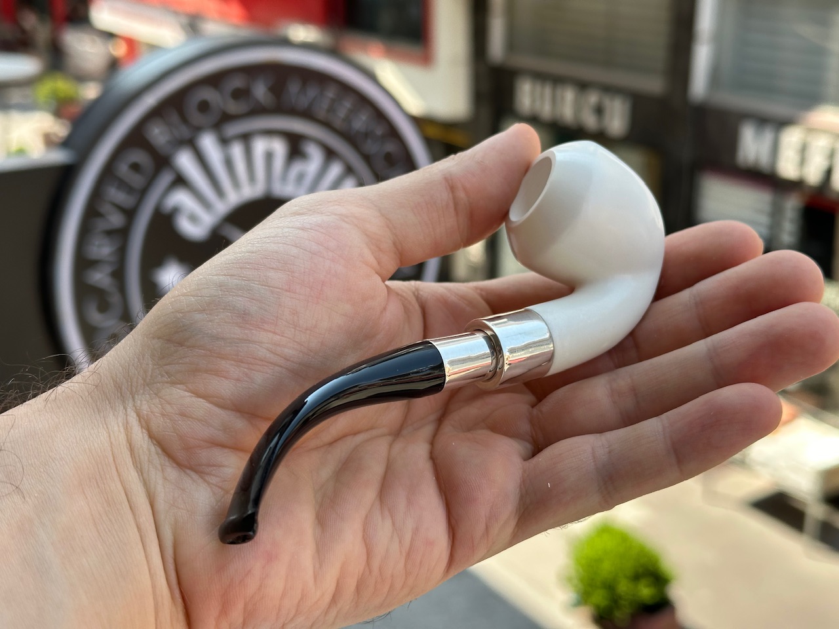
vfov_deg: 30.3
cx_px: 420
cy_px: 314
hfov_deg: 39.7
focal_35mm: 48
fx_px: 1163
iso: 64
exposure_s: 1/719
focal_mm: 6.86
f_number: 1.78
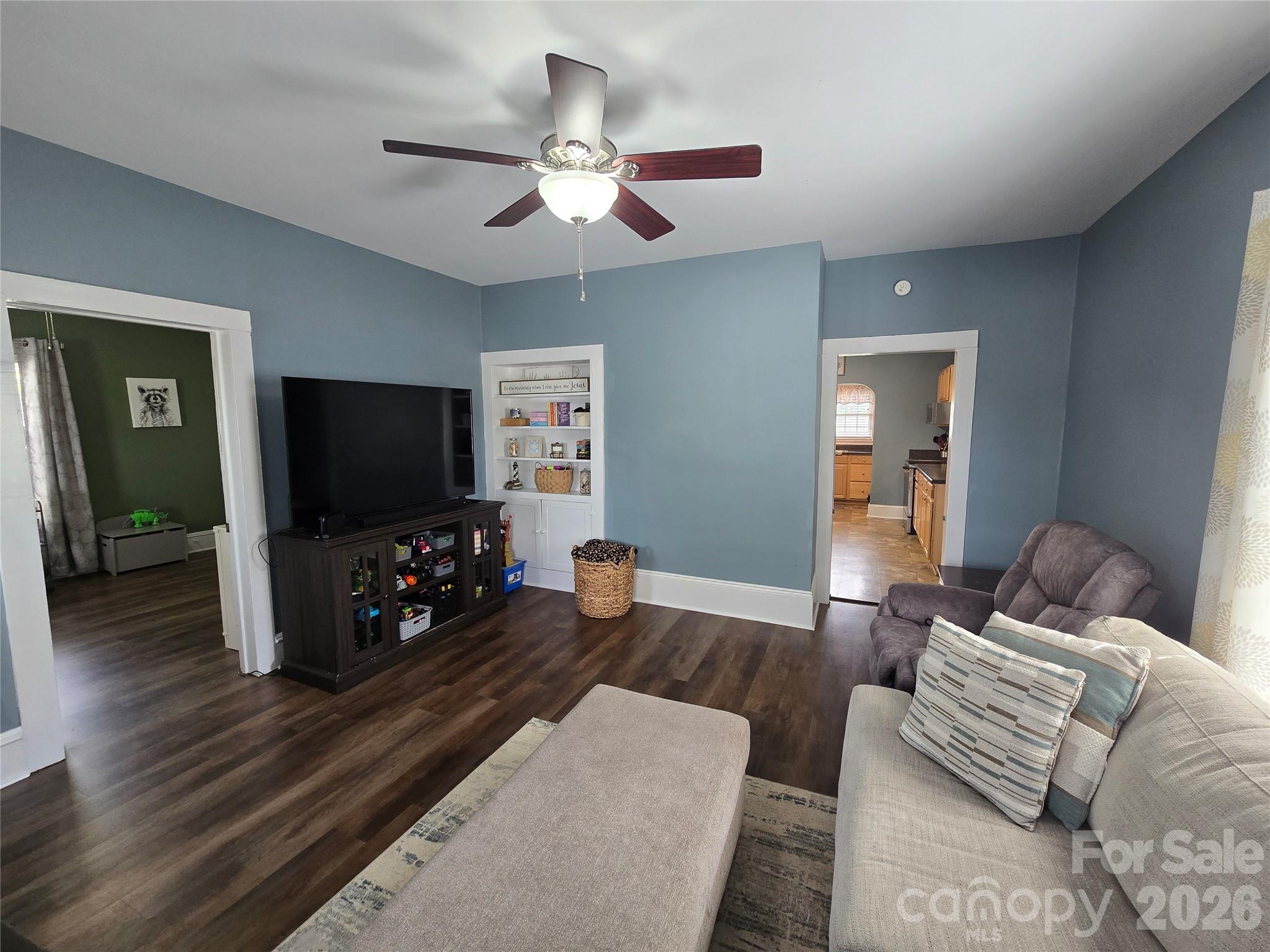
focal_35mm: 13
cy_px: 476
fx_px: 477
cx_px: 635
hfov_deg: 106.2
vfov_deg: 89.9
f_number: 2.2
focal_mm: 2.2
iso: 160
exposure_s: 1/60
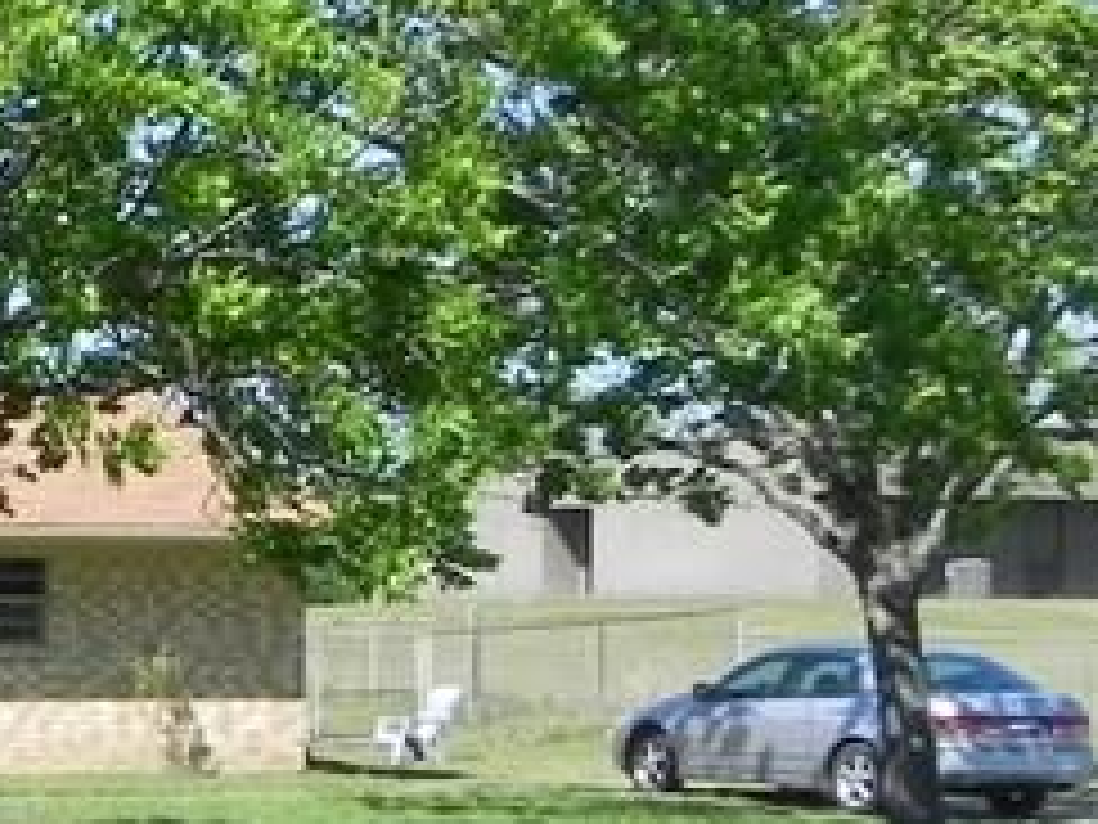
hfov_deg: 14.8
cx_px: -1107
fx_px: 3457
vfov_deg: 13.4
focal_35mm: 109
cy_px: 765
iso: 160
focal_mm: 4.6
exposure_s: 1/290
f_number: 6.3
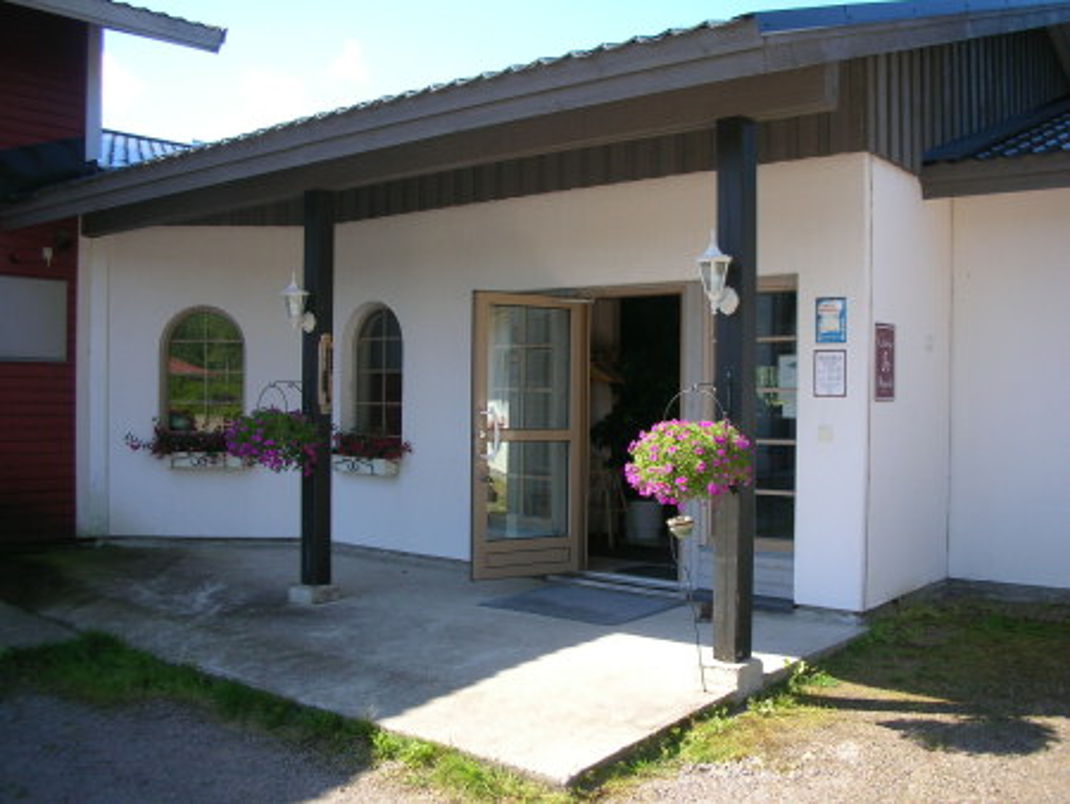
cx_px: 535
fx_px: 1082
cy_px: 402
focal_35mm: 35
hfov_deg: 52.6
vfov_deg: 40.7
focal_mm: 5.8
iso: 50
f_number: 3
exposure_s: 1/243
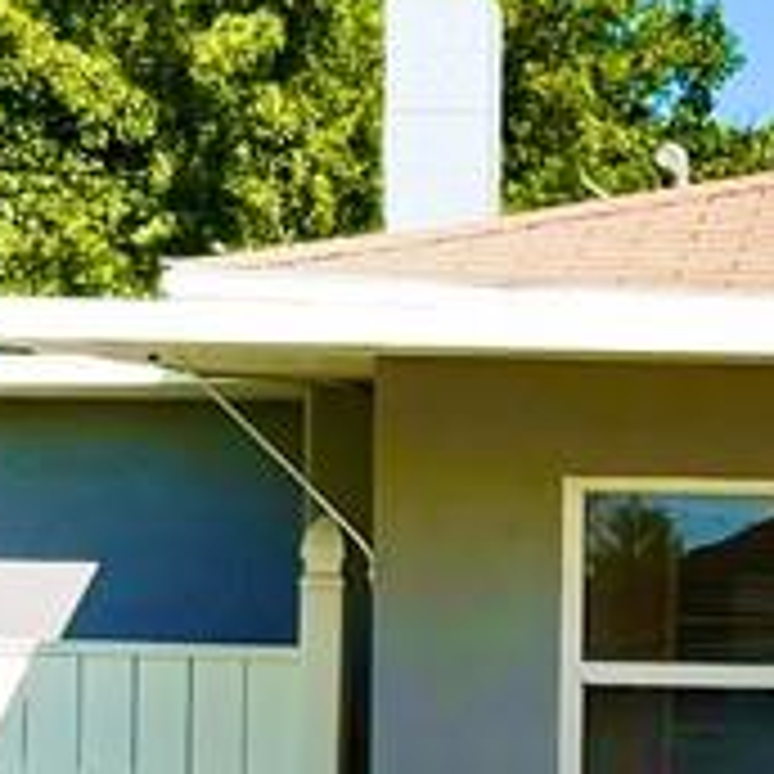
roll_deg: -0.8
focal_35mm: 197
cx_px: 1012
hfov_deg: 8.7
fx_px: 4984
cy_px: 918
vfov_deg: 8.8
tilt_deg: -1.7
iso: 80
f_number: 1.78
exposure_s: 1/5319
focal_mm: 6.76
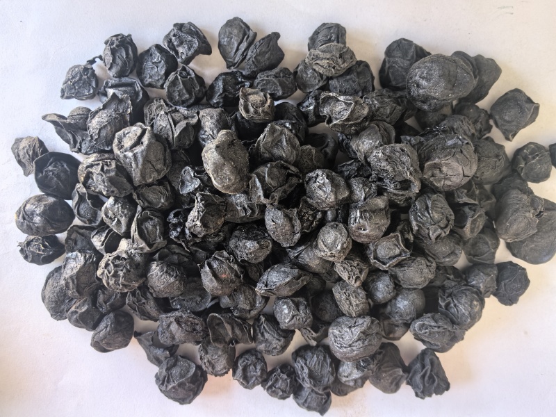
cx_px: 278
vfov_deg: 51.4
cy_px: 208
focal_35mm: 27
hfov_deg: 65.3
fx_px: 434
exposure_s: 1/100
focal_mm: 5.75
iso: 160
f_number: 2
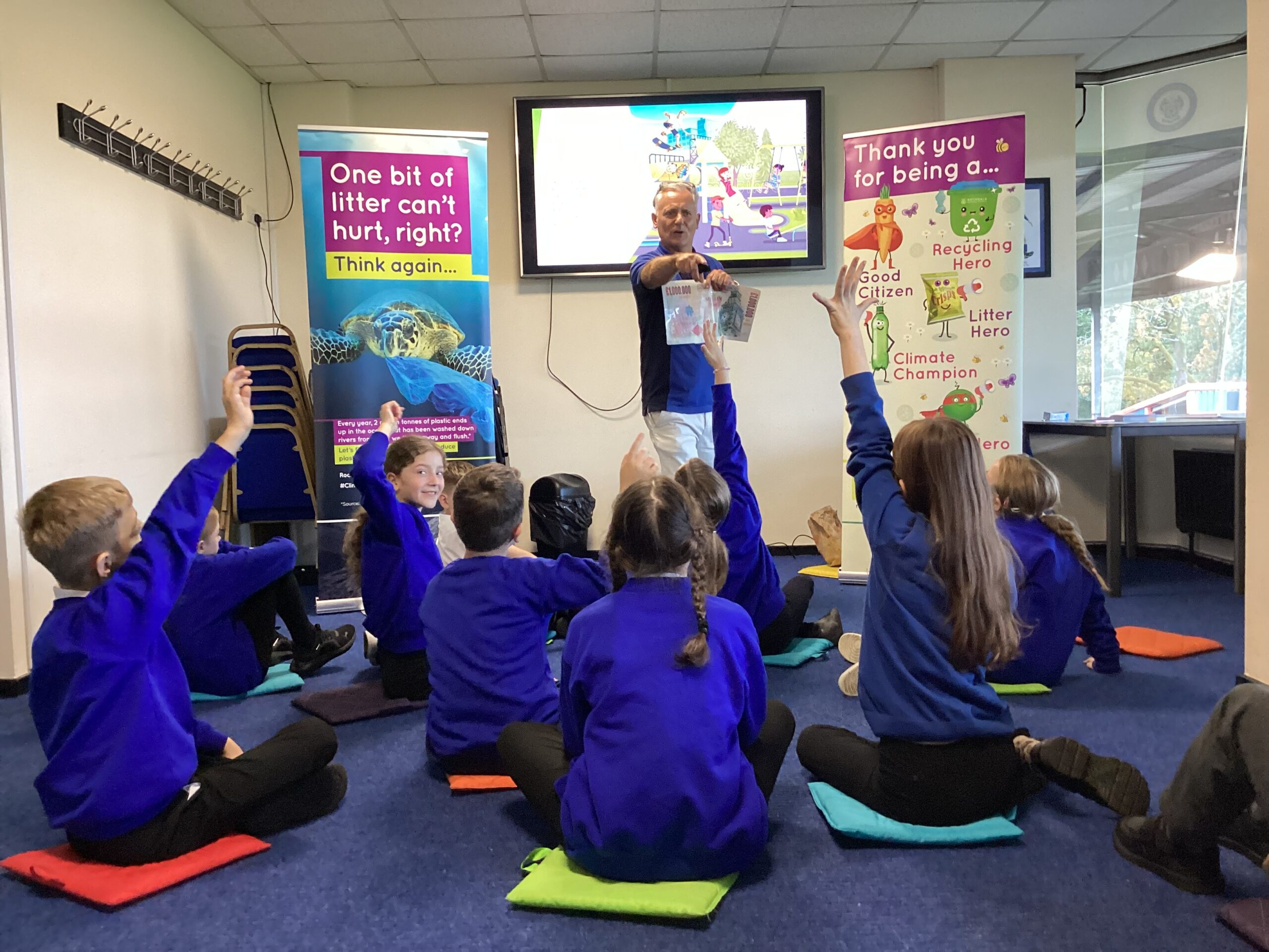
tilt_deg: -3.9
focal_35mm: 31
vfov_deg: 45.4
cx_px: 634
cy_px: 476
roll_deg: +1.8
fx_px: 1136
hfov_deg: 58.4
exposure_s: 1/50
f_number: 2.4
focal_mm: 3.3
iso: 200
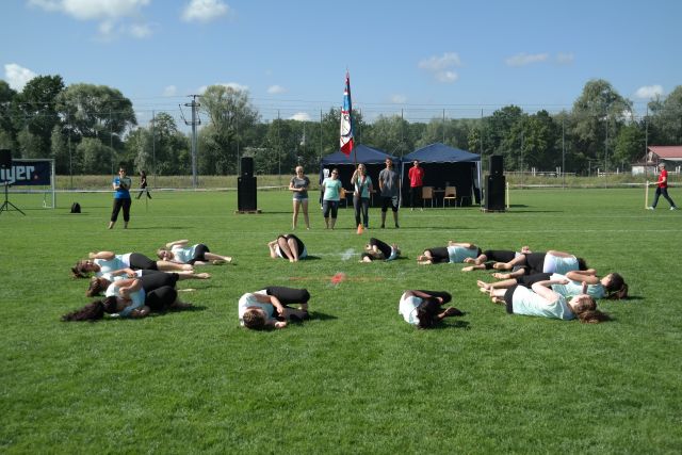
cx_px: 341
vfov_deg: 29.3
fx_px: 872
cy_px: 228
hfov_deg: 42.7
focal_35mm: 46
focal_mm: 30
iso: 100
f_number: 6.3
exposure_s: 1/320
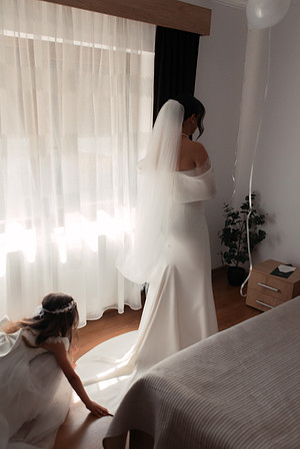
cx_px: 150
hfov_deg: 37.9
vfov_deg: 54.4
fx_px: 437
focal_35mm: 35
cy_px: 224
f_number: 5
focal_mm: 35
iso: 1000
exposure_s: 1/640
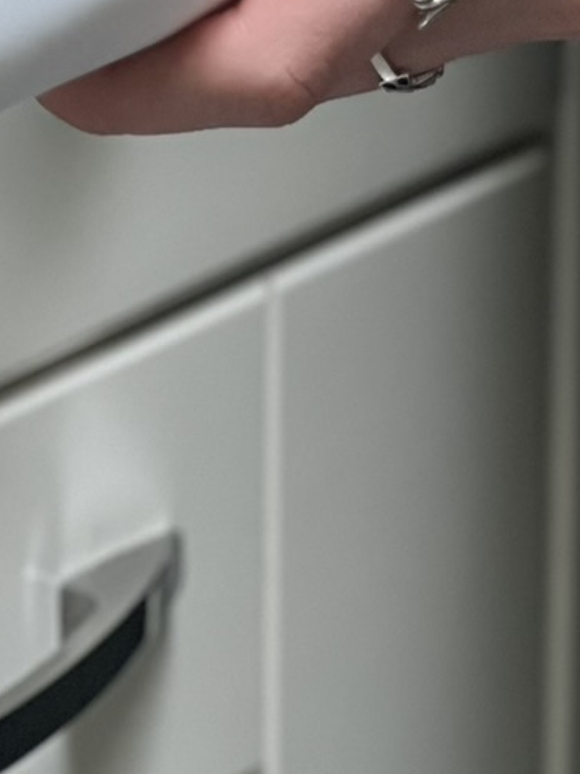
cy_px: -399
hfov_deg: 4.6
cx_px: -575
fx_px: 7174
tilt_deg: -13.7
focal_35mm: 321
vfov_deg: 6.1
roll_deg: +1.1
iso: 200
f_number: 2.8
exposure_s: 1/40
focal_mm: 9
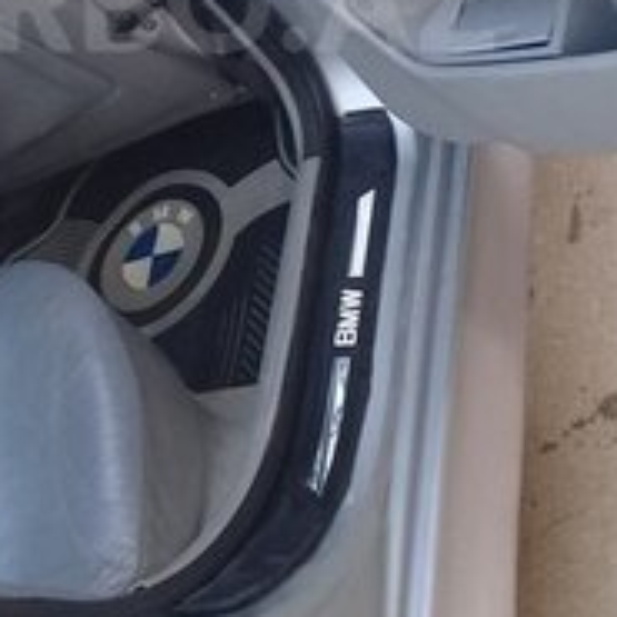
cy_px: 2
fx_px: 1976
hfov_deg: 17.6
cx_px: 153
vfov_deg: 17.3
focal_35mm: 98
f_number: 2.2
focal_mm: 3.3
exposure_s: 1/33
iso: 64
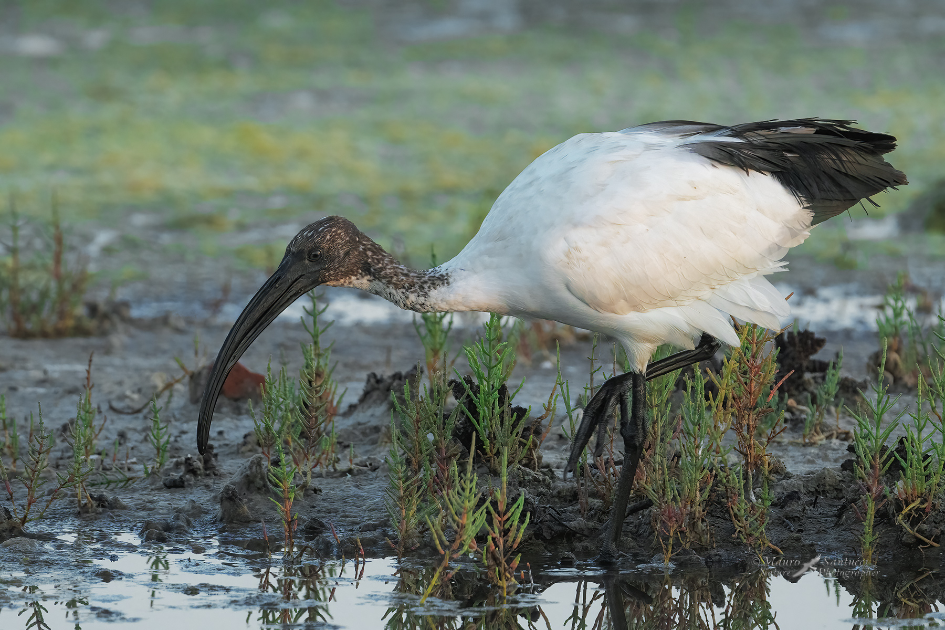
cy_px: 315
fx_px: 23623
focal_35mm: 900
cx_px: 472
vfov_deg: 1.5
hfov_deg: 2.3
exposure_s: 1/800
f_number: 8
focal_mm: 600
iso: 4000
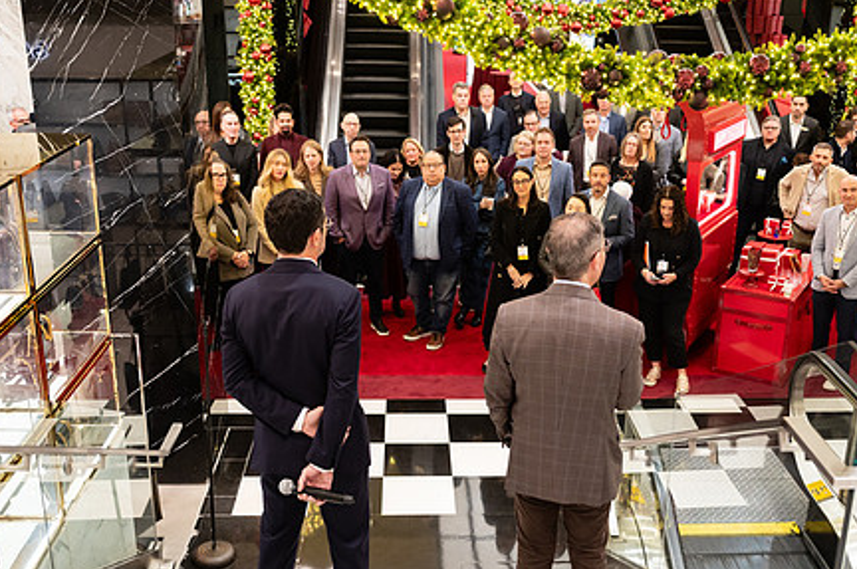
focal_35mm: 41
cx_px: 470
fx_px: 975
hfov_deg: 47.4
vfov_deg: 32.6
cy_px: 293
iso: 1250
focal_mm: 29
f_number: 3.2
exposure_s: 1/160
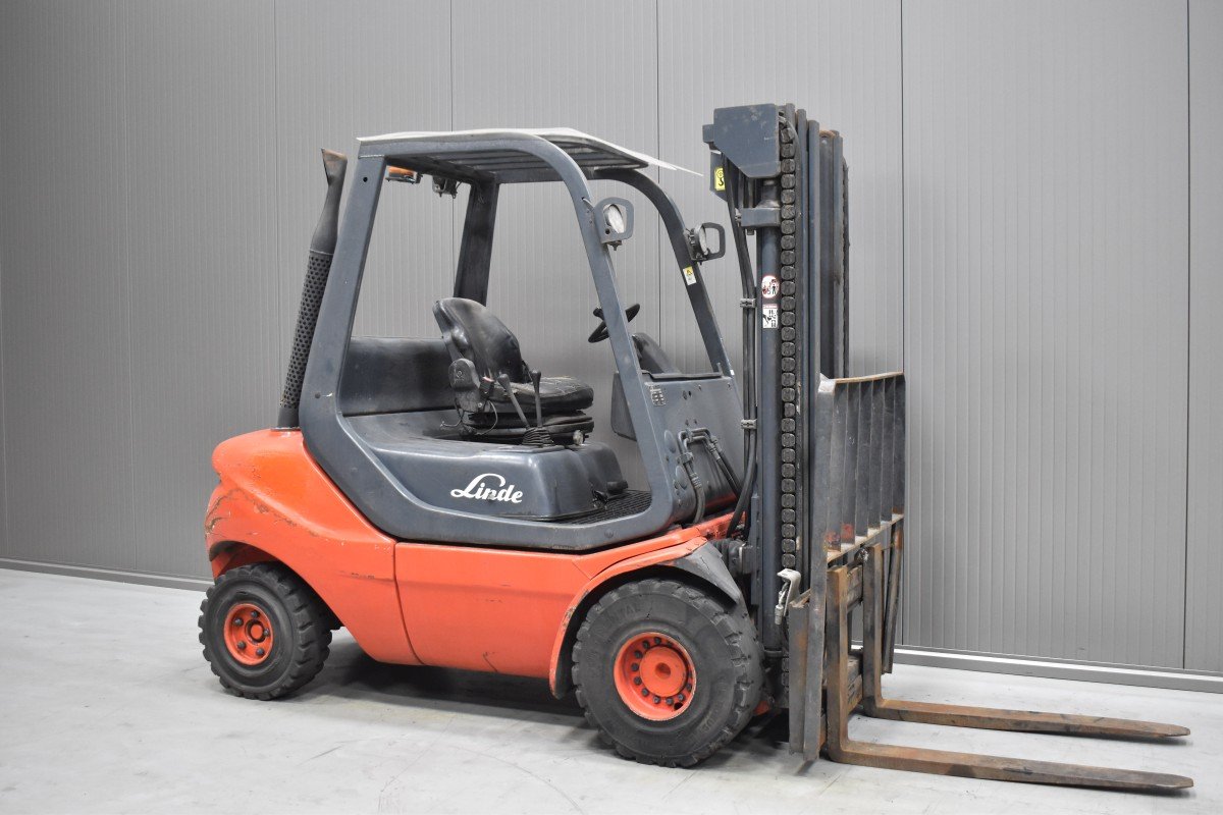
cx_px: 612
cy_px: 408
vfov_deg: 36.9
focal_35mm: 36
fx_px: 1223
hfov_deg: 53.1
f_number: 4
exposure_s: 1/40
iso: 1600
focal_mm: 24
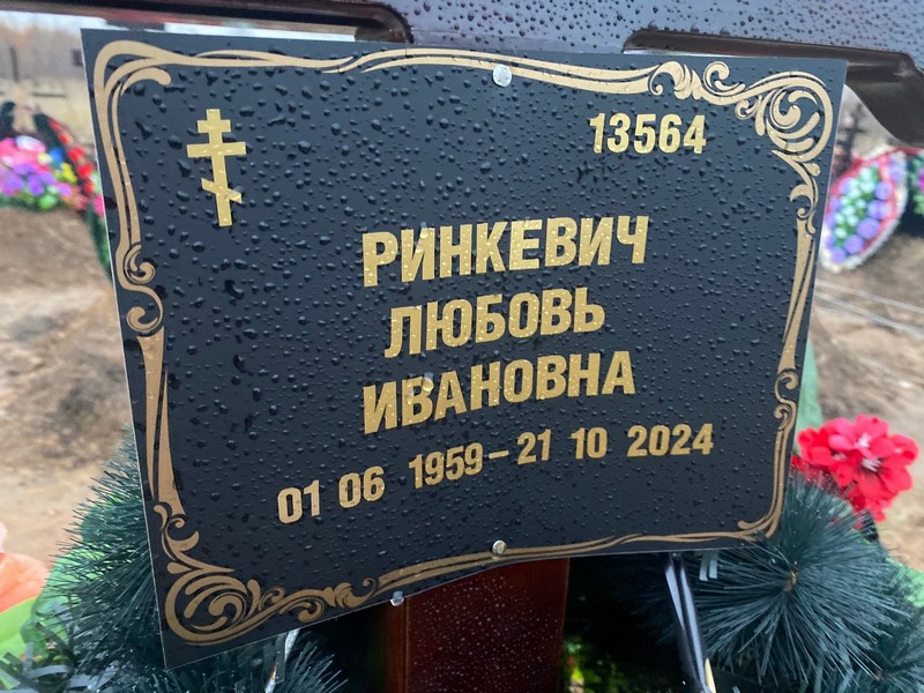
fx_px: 694
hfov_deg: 67.3
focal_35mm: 26
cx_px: 462
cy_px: 346
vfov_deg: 53.1
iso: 800
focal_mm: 4.25
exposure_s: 1/30
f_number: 1.8
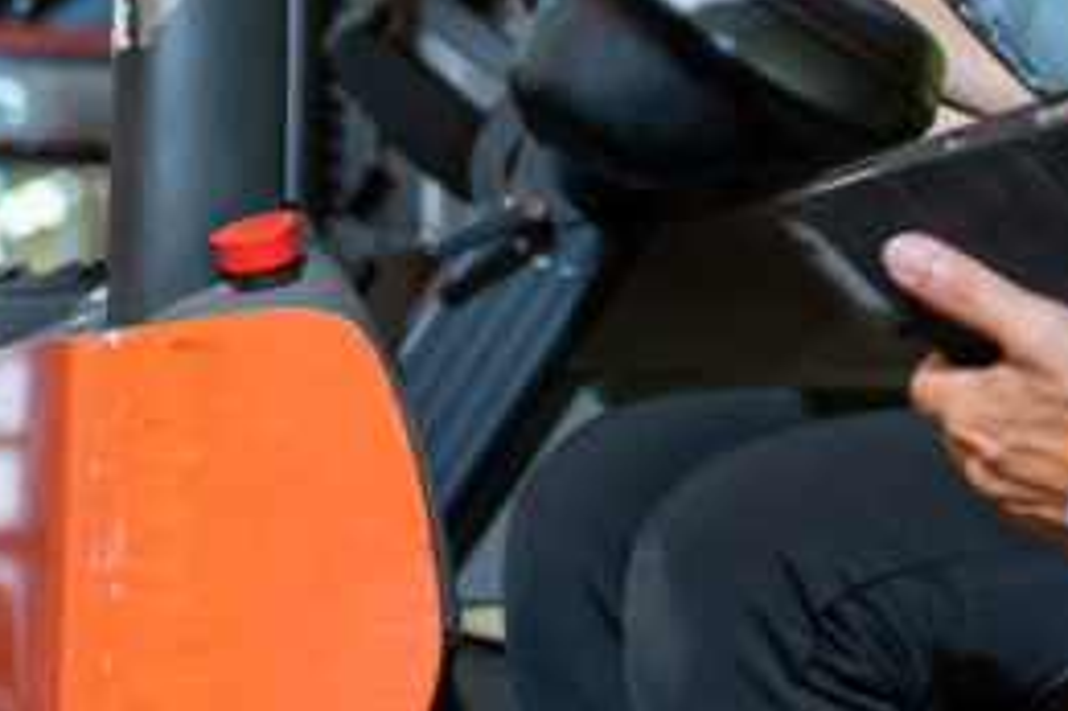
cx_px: 1064
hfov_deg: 14.6
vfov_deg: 9.5
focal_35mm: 138
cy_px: -512
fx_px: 4091
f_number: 1.8
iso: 160
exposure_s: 1/50
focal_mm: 35
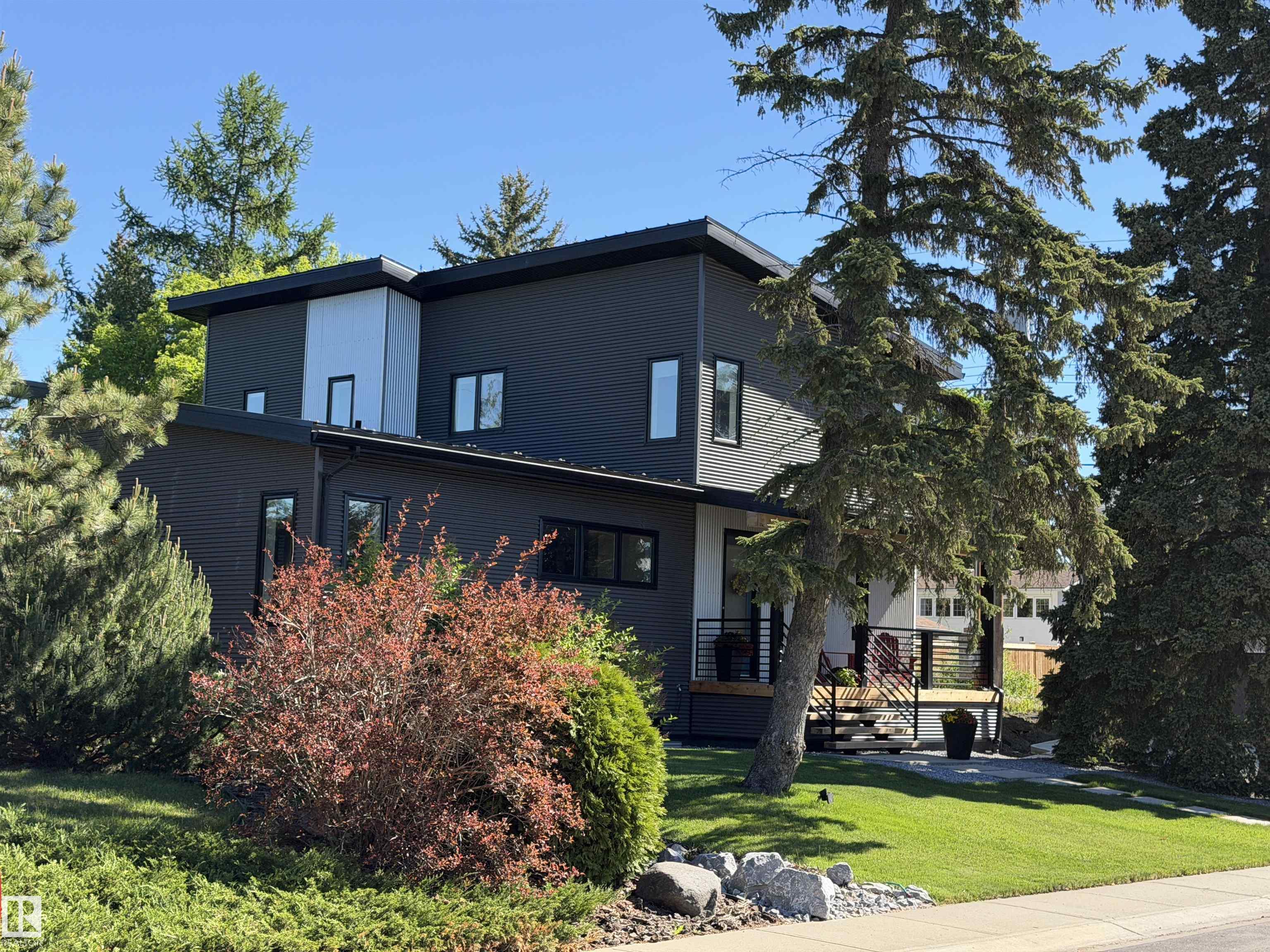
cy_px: 476
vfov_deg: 30.3
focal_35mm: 48
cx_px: 635
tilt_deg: +8.2
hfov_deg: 39.7
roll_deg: -1.6
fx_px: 1761
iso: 80
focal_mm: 6.76
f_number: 1.78
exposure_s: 1/1642
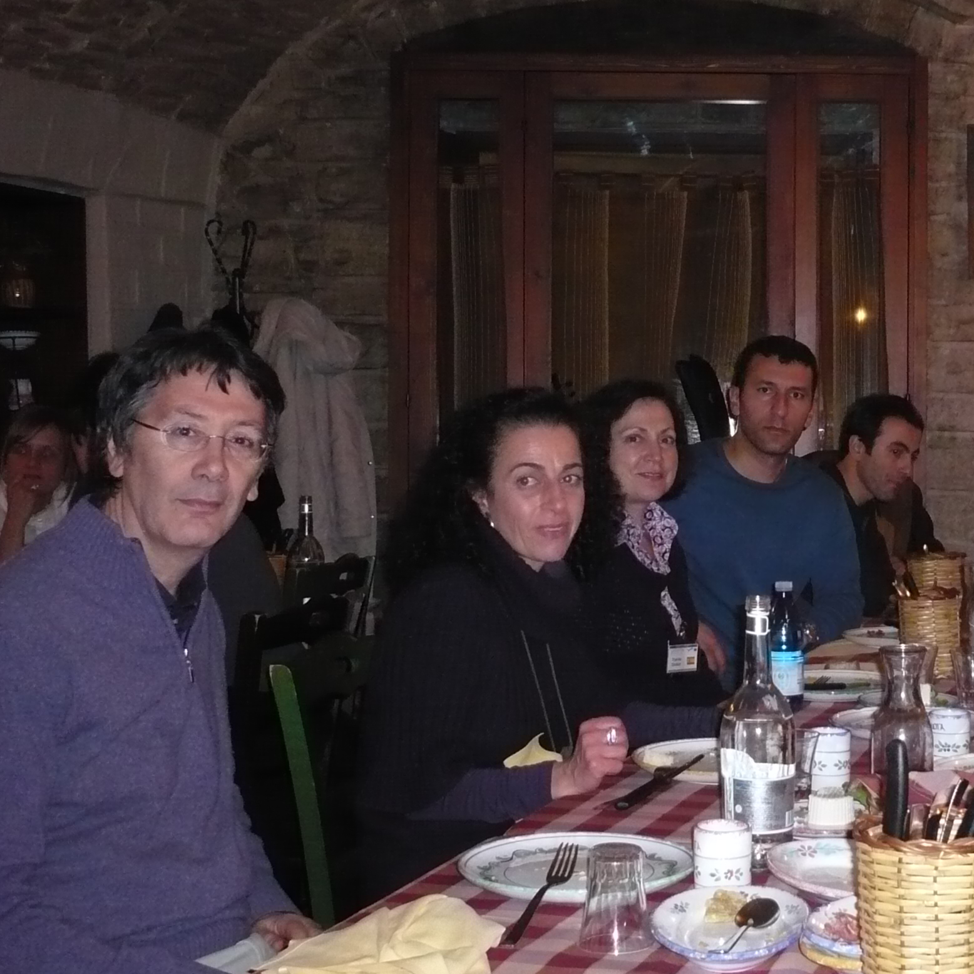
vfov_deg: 30.6
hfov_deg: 29.7
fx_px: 1783
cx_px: 806
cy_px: 490
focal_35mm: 56
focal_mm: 5.8
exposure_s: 1/30
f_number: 2.8
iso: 320
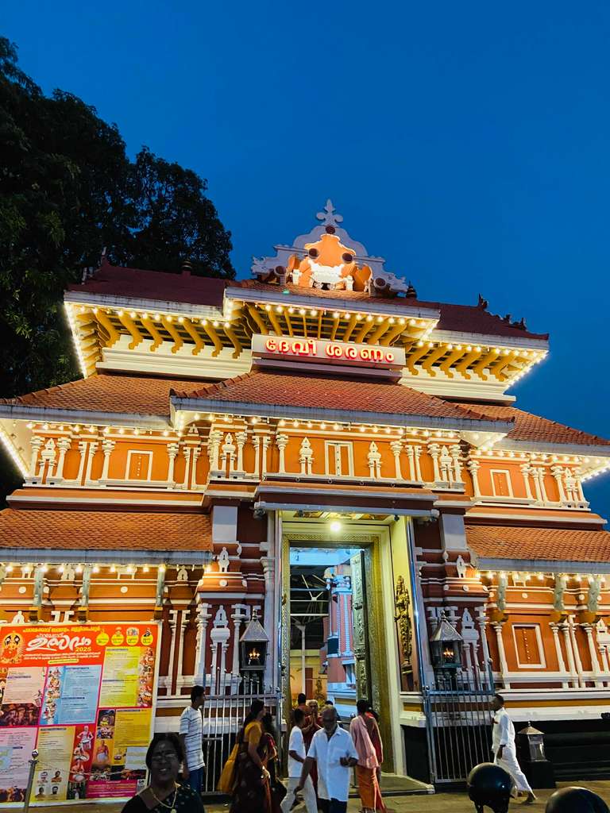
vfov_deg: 67.3
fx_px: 611
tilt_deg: +24.3
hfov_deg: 53.1
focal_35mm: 26
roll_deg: +0.4
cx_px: 305
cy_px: 406
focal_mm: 4.25
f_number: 1.8
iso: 400
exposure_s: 1/50
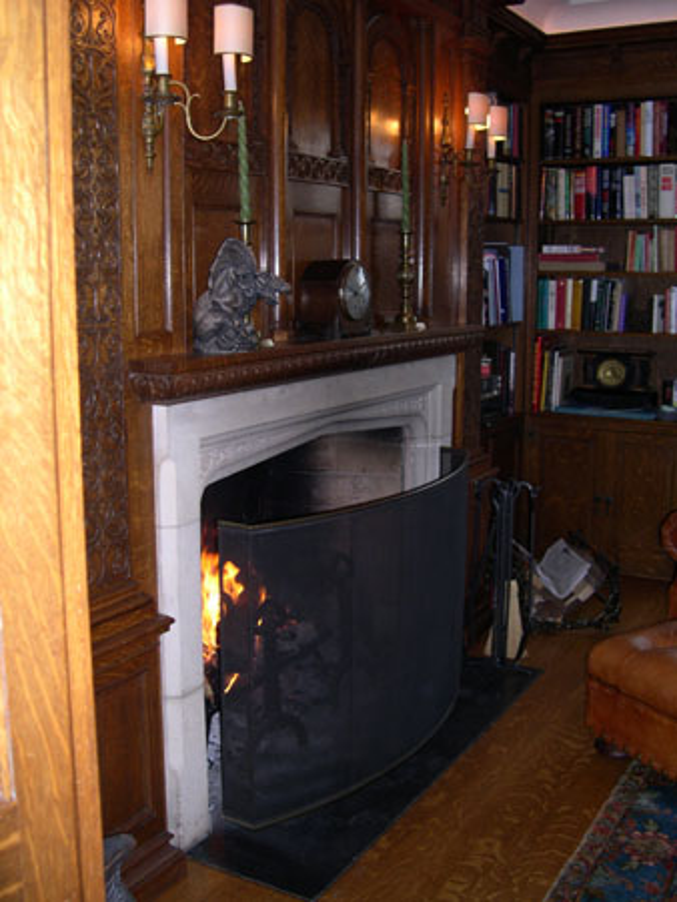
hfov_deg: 37.8
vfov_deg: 49.0
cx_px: 338
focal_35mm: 38
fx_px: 990
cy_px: 451
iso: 151
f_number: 2.8
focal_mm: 8
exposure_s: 1/60
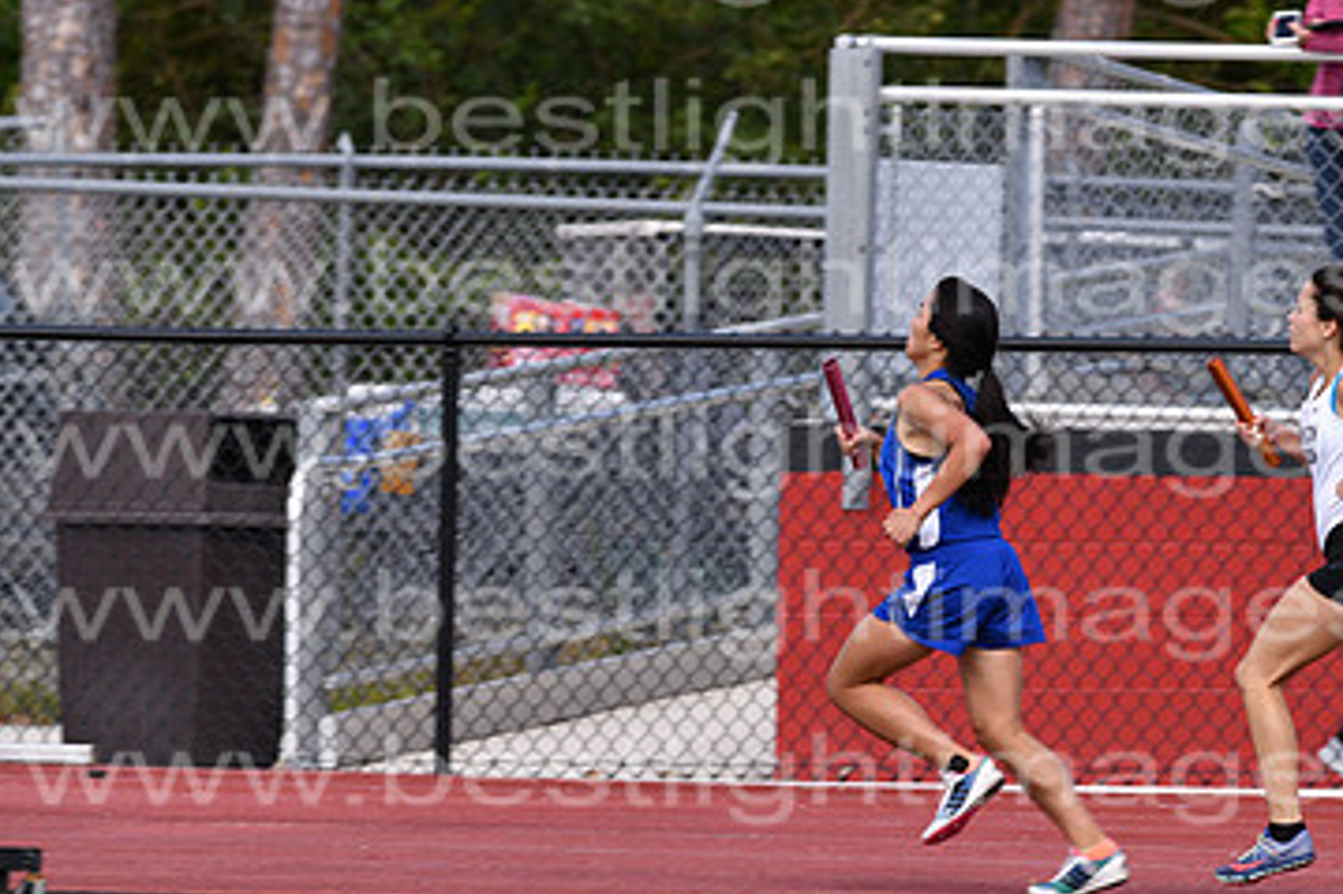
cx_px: 872
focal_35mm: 728
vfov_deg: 1.9
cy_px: 533
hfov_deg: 2.8
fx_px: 27145
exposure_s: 1/400
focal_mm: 300
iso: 100
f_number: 5.6
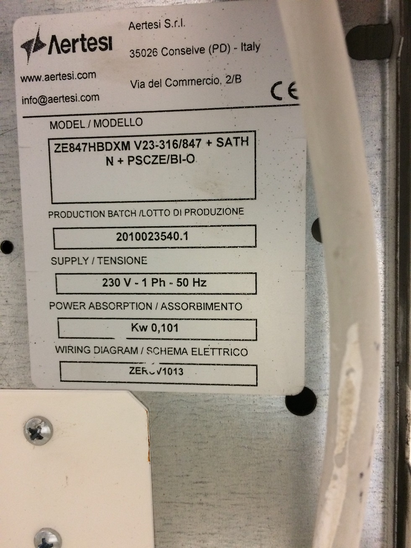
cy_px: 274
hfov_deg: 48.2
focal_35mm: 29
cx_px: 206
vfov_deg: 61.7
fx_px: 459
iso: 200
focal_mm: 4.15
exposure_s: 1/33
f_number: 2.2
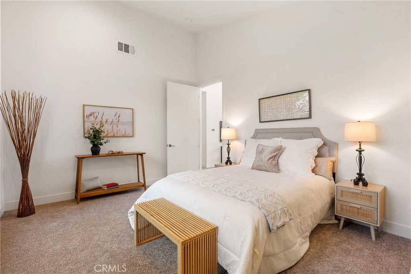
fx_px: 183
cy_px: 137
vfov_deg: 73.8
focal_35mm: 16
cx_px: 206
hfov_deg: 96.7
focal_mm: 16
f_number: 9
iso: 320
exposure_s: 1/15
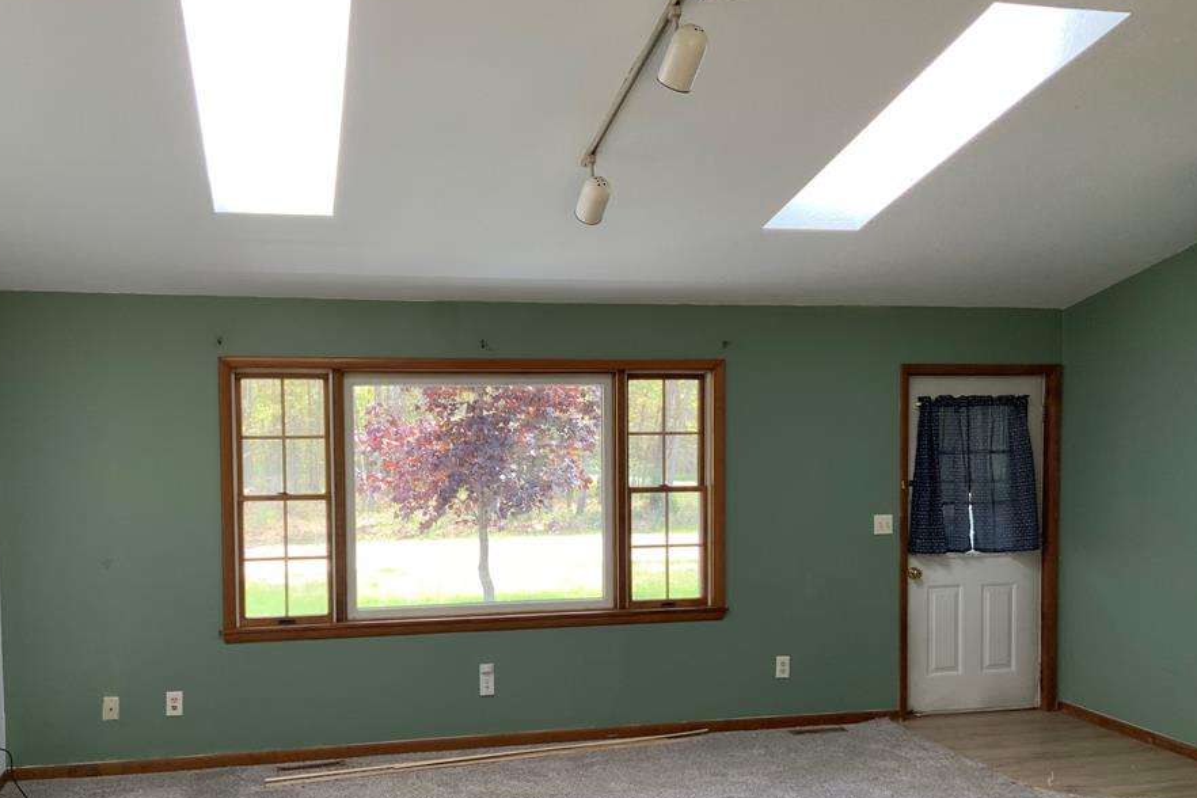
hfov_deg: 54.4
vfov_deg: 37.6
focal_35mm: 35
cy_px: 502
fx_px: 1164
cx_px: 543
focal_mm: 3
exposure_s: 1/120
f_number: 1.8
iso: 50
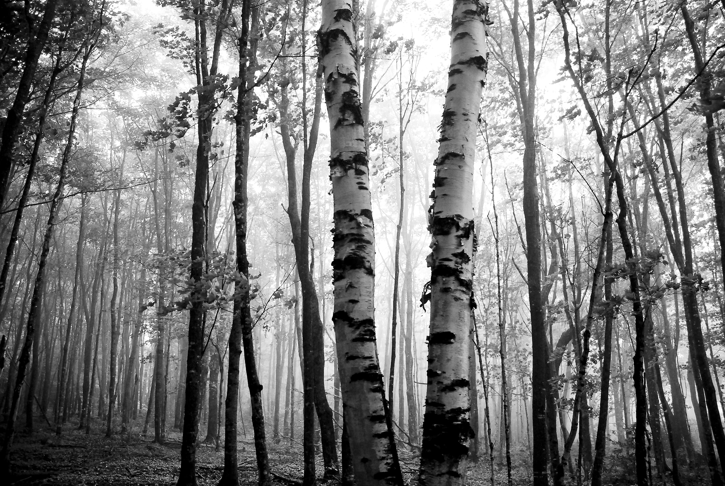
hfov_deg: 67.3
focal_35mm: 27
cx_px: 362
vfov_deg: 48.1
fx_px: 544
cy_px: 243
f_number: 3.5
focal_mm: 18
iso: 800
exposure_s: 1/60
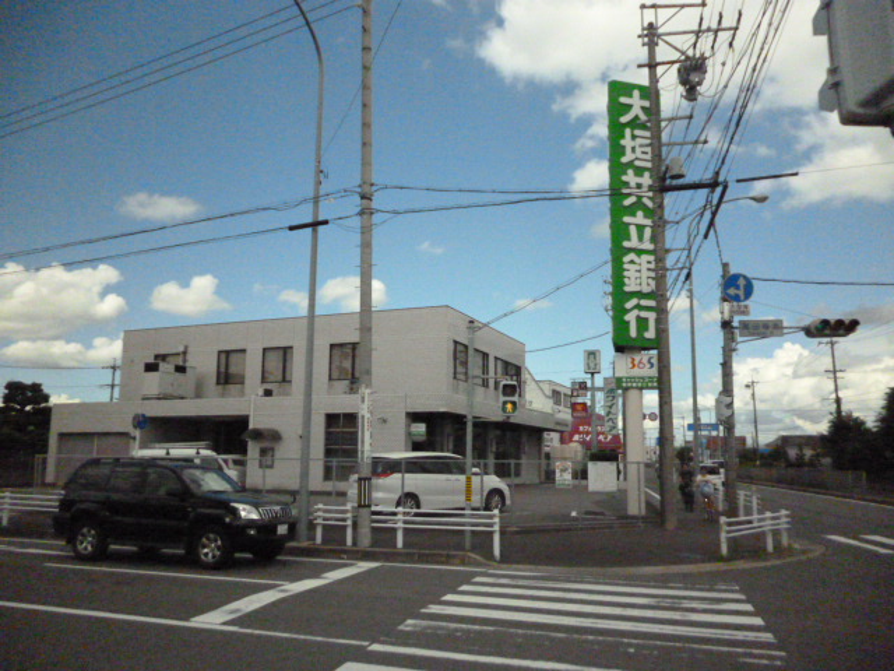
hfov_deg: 63.4
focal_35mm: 28
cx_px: 447
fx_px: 723
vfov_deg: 49.7
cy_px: 336
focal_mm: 5
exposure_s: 1/1600
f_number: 9
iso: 1600
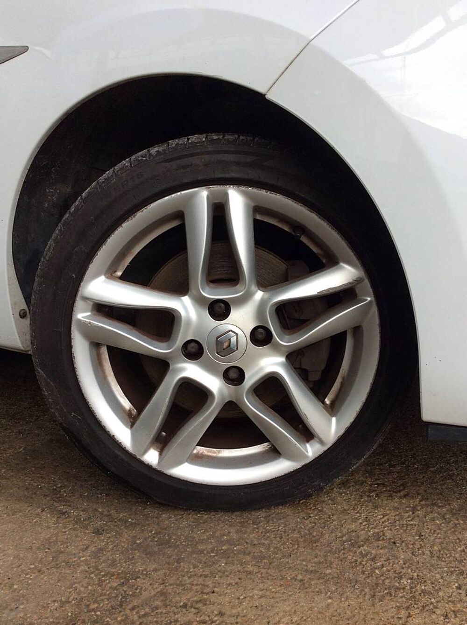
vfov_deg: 56.9
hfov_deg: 44.1
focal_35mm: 32
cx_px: 234
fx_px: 577
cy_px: 312
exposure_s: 1/181
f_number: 2.4
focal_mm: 3.3
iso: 32
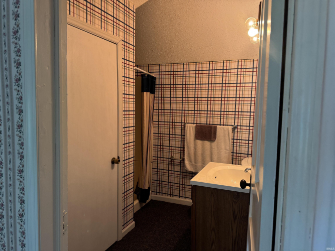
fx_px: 232
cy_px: 126
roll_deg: -1.6
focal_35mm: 24
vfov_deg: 56.8
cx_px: 168
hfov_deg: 71.6
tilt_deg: -8.3
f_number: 1.78
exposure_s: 1/60
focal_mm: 6.76
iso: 160
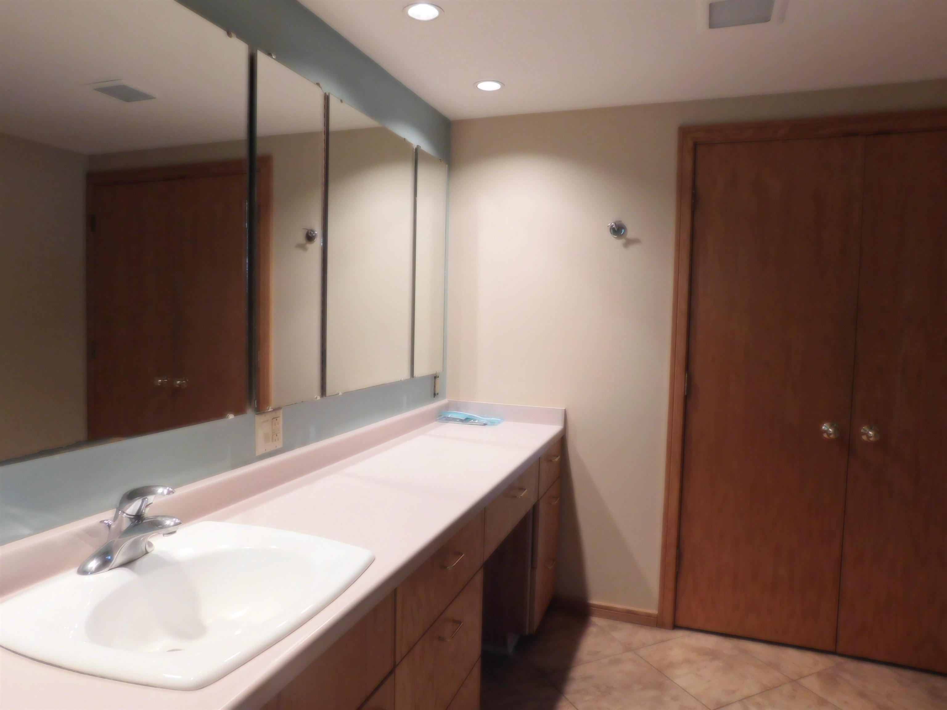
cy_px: 355
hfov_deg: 73.9
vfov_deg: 58.9
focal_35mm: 23
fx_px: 629
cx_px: 474
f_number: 3
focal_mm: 4
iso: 280
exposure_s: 1/30
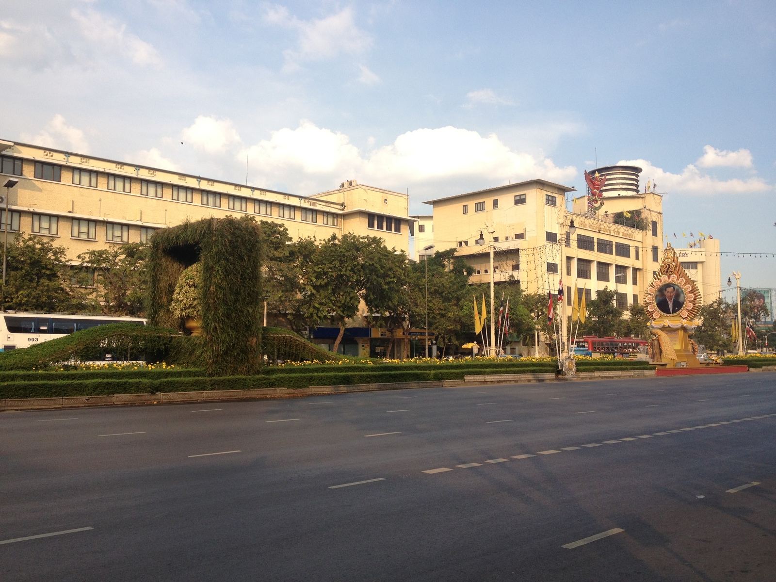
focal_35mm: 35
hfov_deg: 52.6
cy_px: 291
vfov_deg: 40.7
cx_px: 388
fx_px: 785
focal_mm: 4.28
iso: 64
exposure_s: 1/778
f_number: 2.4
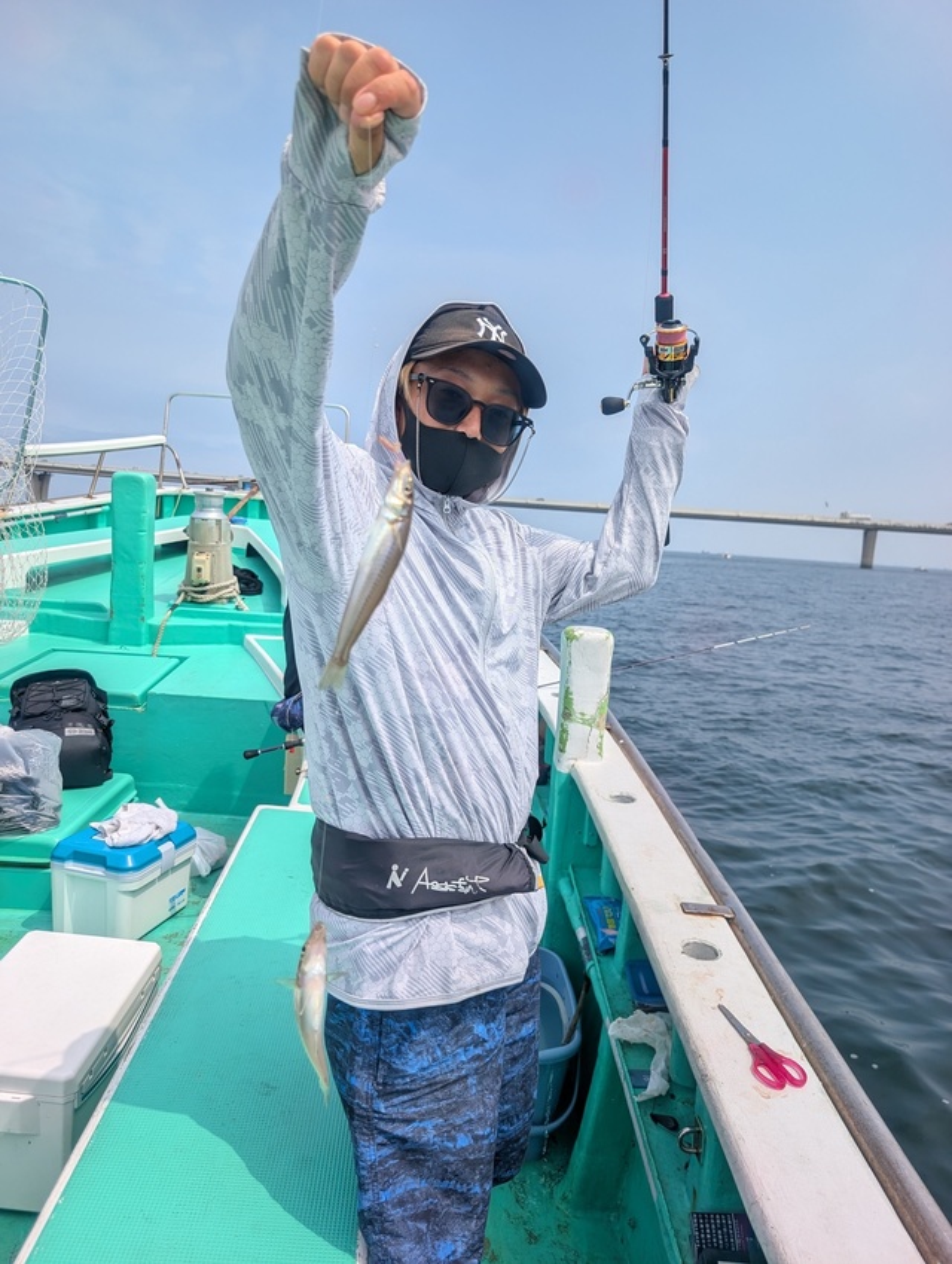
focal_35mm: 24
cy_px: 632
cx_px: 476
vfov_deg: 71.5
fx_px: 878
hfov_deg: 56.9
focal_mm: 6.9
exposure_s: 1/1783
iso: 22
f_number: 1.68
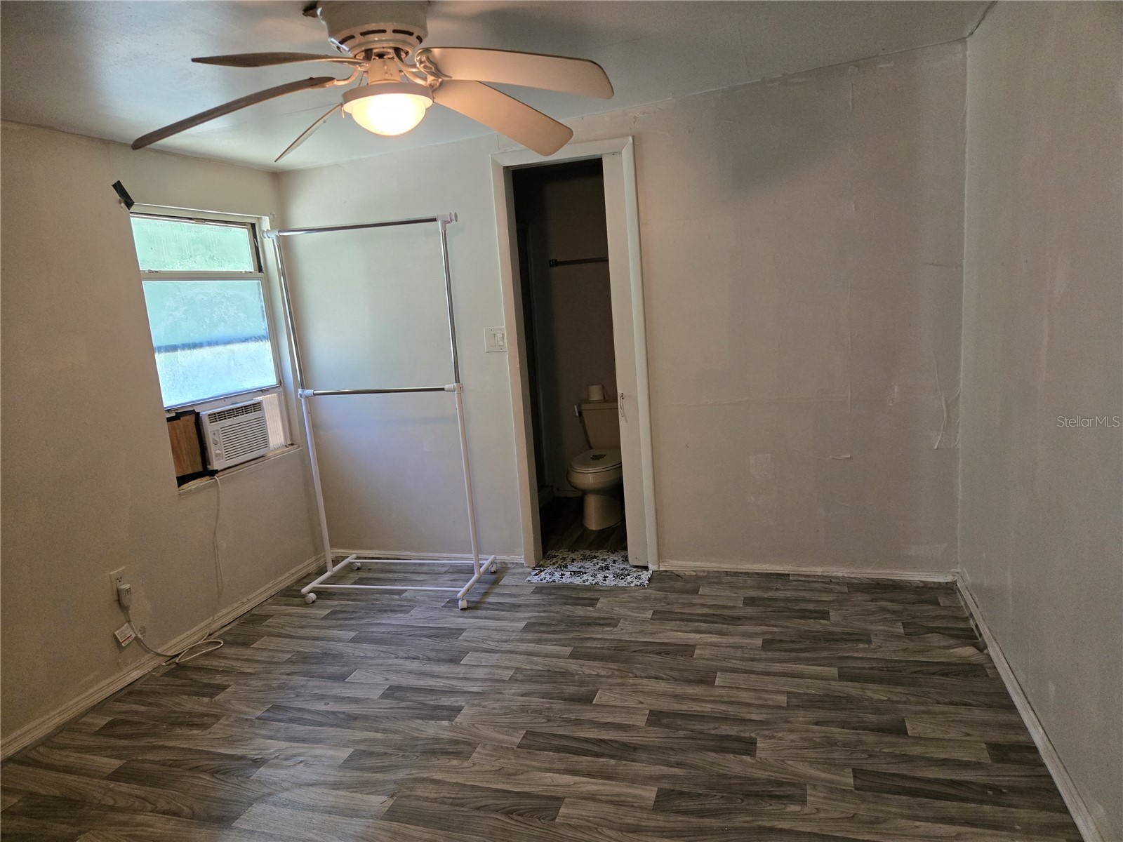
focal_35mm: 23
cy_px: 421
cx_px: 562
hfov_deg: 73.9
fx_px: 746
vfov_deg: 58.9
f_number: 1.8
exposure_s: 1/120
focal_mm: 5.4
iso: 500
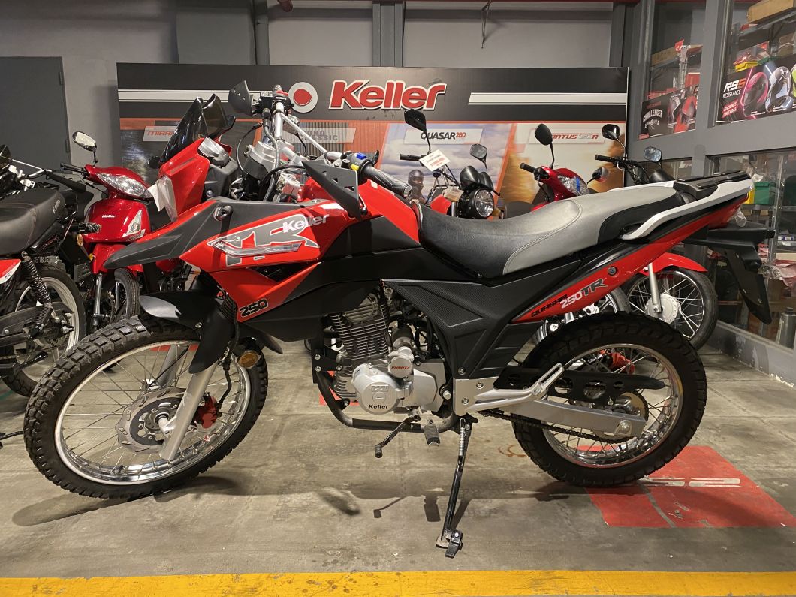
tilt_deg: -10.3
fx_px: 598
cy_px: 298
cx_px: 398
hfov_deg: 67.3
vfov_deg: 53.1
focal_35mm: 26
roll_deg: +0.2
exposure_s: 1/50
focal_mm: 4.25
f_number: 1.8
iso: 250
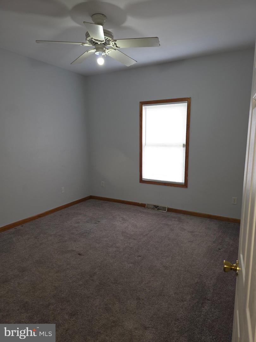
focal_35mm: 23
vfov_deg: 73.9
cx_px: 128
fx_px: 227
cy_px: 171
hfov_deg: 58.9
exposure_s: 1/60
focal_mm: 6.3
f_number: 1.7
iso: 80
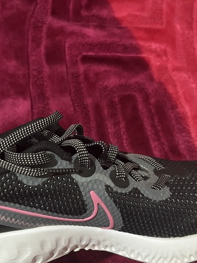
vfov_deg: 36.2
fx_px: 395
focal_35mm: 52
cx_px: 92
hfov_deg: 28.0
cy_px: 187
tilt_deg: -62.5
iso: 500
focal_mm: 5.1
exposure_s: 1/25
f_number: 1.6
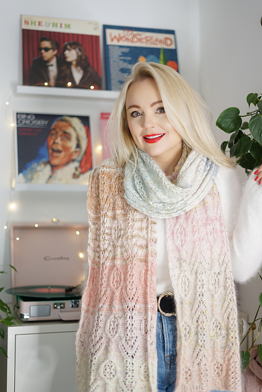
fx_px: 545
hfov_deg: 27.0
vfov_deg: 39.6
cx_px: 131
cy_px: 196
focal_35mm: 50
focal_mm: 50
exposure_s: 1/50
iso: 320
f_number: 1.8
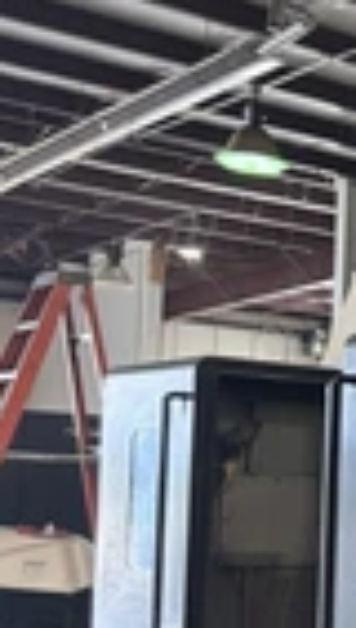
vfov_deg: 28.2
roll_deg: -1.9
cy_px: 445
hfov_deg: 12.4
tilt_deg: +3.3
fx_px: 1234
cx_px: 886
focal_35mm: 74
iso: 160
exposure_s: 1/60
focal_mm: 6.76
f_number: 1.78
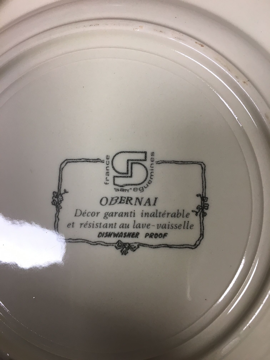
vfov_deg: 61.7
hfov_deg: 48.2
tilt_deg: -77.8
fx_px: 302
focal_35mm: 29
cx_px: 135
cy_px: 180
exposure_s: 1/33
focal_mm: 4.15
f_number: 2.2
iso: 40
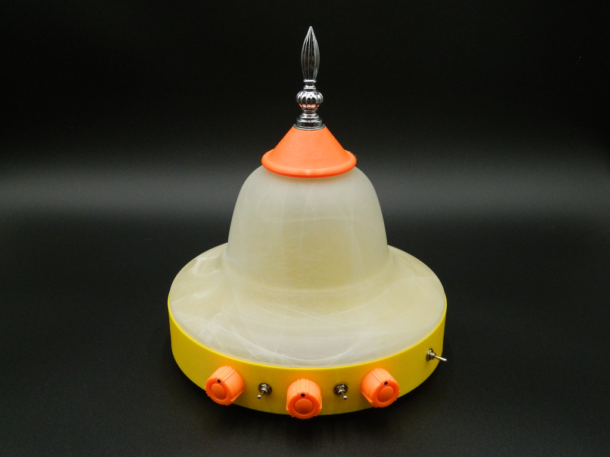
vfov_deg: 35.1
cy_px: 228
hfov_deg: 45.8
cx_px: 305
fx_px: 722
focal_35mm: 41
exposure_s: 1/320
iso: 280
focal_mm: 7.3
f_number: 3.5
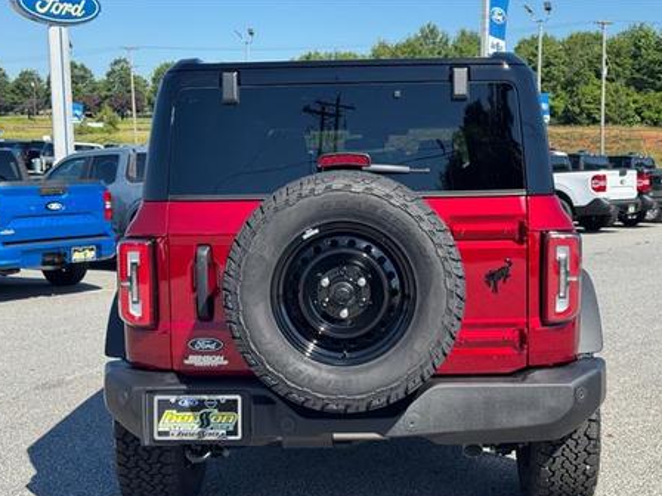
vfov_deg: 27.0
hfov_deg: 35.5
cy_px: 276
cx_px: 353
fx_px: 1033
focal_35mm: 54
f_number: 1.78
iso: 64
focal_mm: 6.76
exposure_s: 1/1724
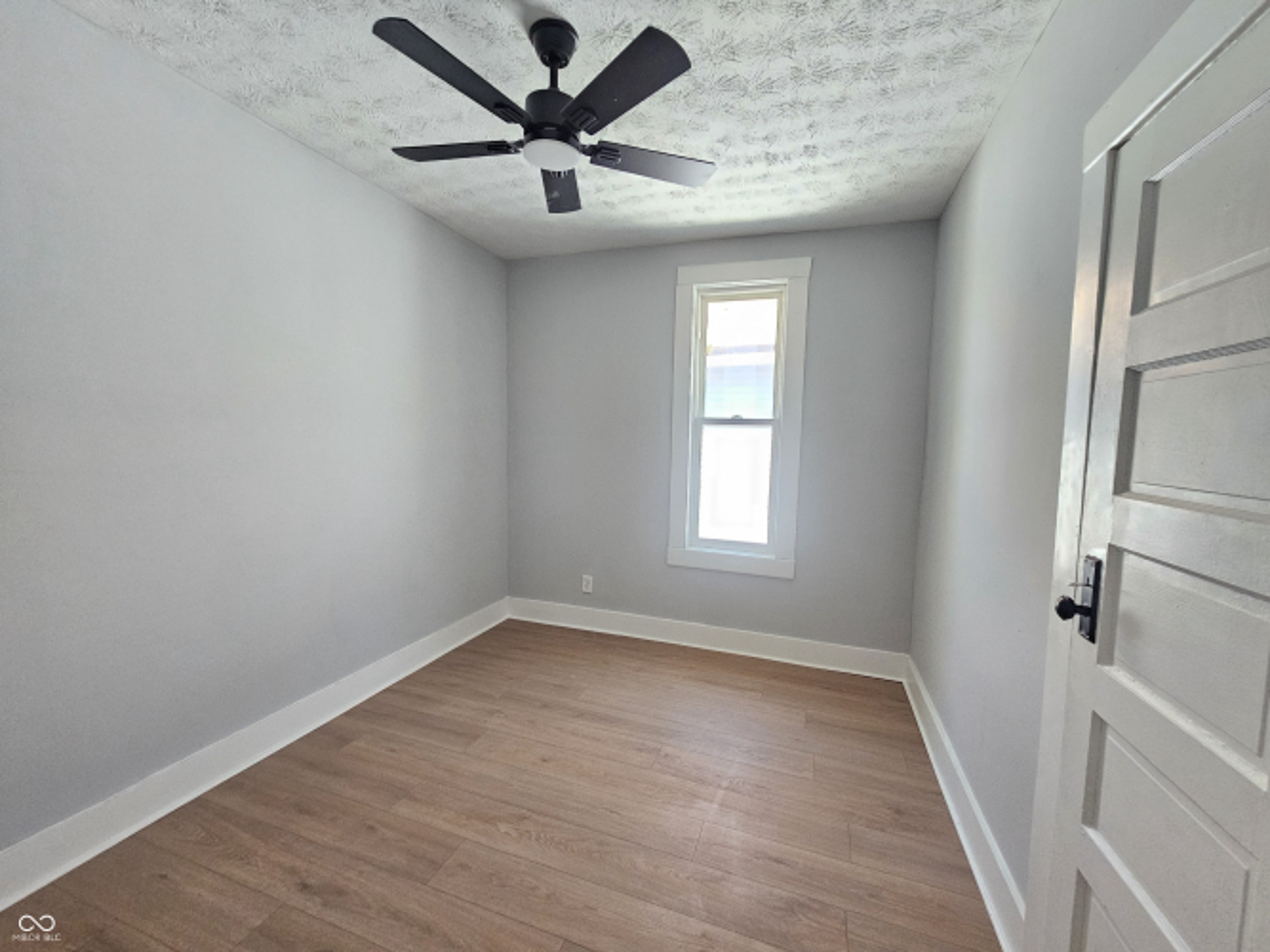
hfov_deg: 106.2
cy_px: 476
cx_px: 635
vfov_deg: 89.9
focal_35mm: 13
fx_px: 477
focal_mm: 2.2
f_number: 2.2
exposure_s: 1/77.4
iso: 400
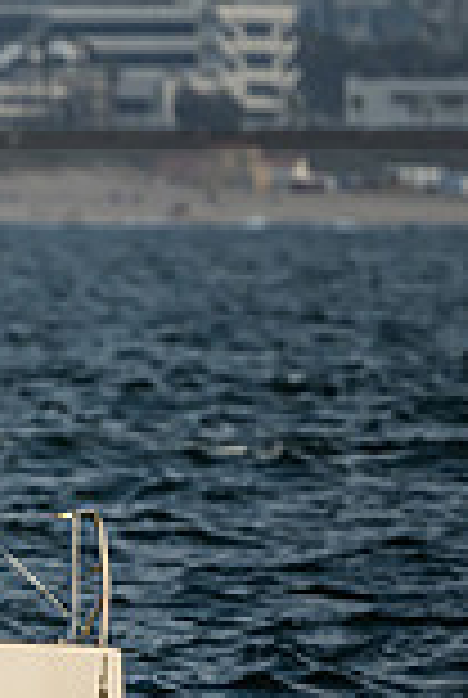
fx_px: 29235
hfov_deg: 0.9
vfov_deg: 1.4
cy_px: 243
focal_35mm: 1506
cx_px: -525
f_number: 5.3
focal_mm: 310
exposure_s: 1/3200
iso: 400
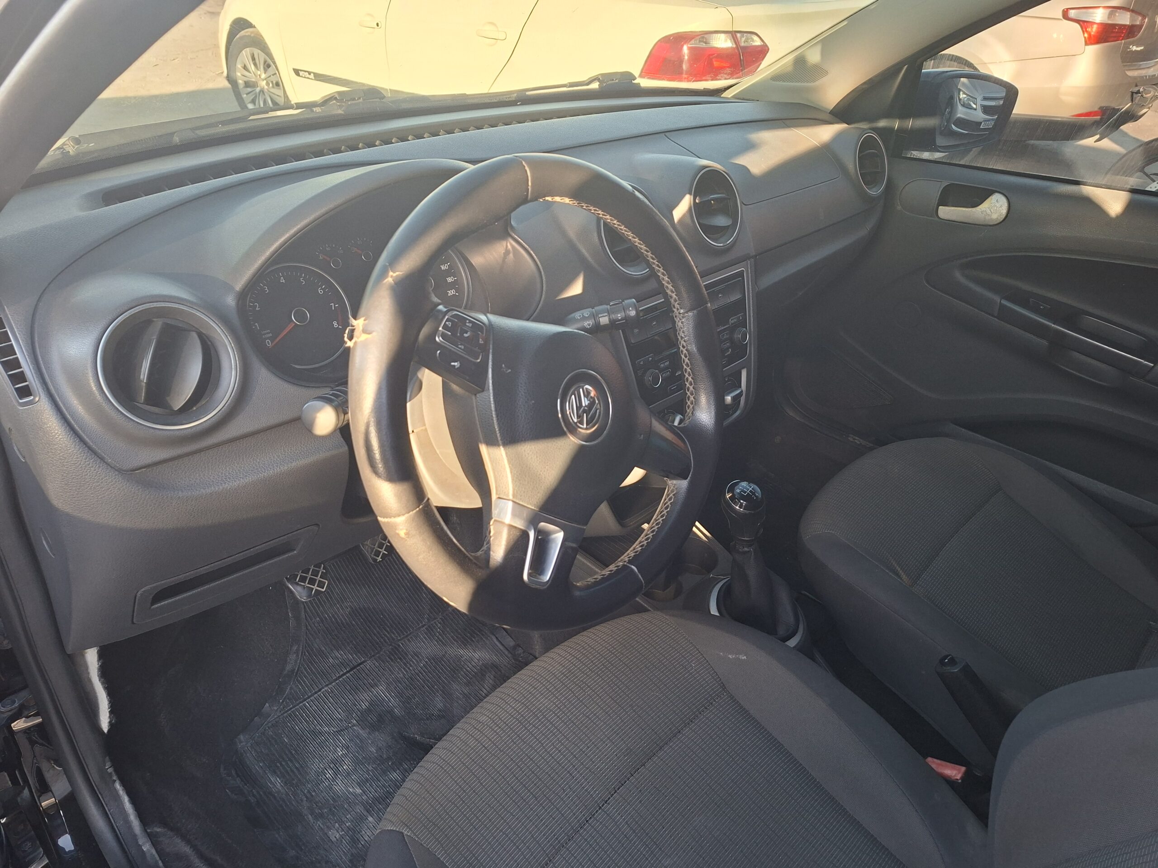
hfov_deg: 73.9
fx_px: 769
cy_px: 434
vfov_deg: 58.9
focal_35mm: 23
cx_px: 579
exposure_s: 1/120
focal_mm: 5.54
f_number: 1.8
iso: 200
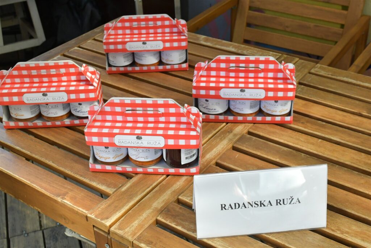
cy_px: 124
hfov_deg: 38.2
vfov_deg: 26.0
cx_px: 186
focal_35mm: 52
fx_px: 536
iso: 1600
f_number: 7.1
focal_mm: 26
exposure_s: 1/250
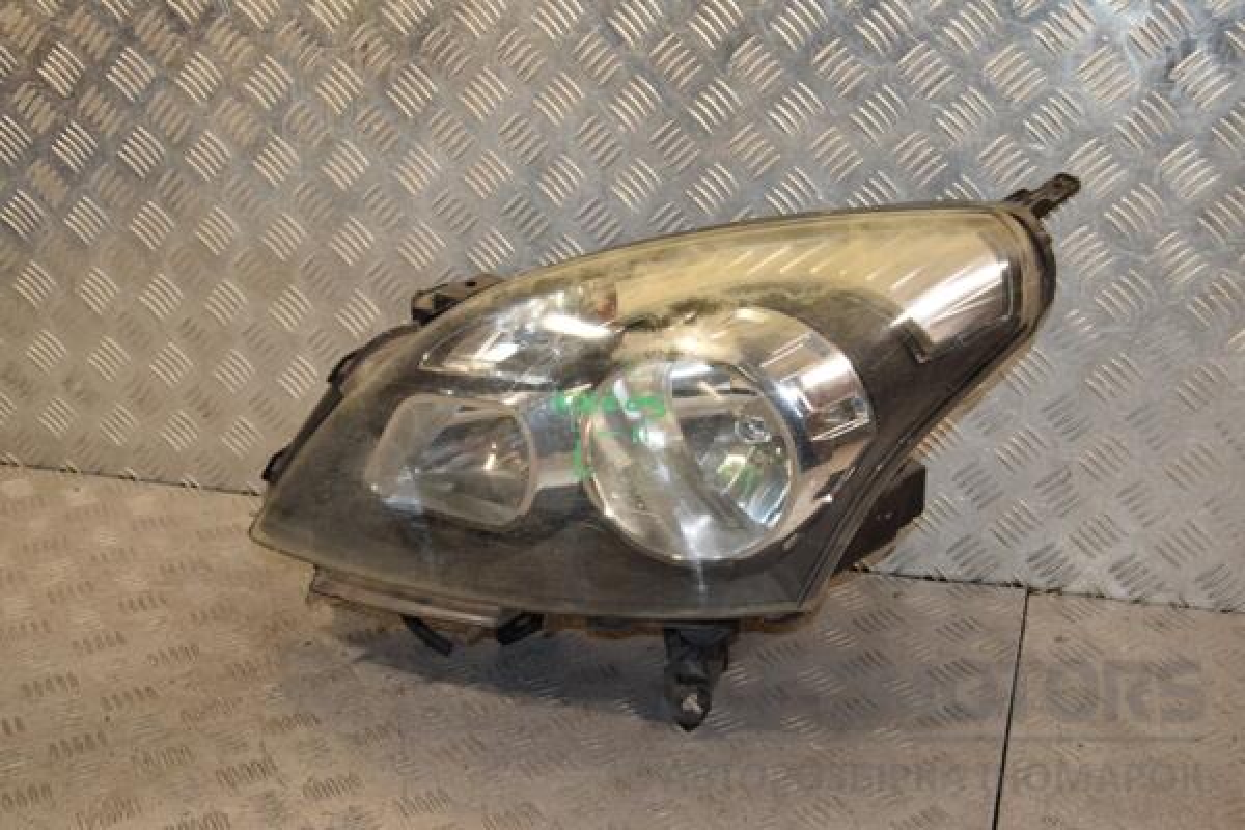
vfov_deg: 28.1
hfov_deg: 41.1
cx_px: 622
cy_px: 415
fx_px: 1660
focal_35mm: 48
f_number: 7.1
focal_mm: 32
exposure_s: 1/200
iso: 800
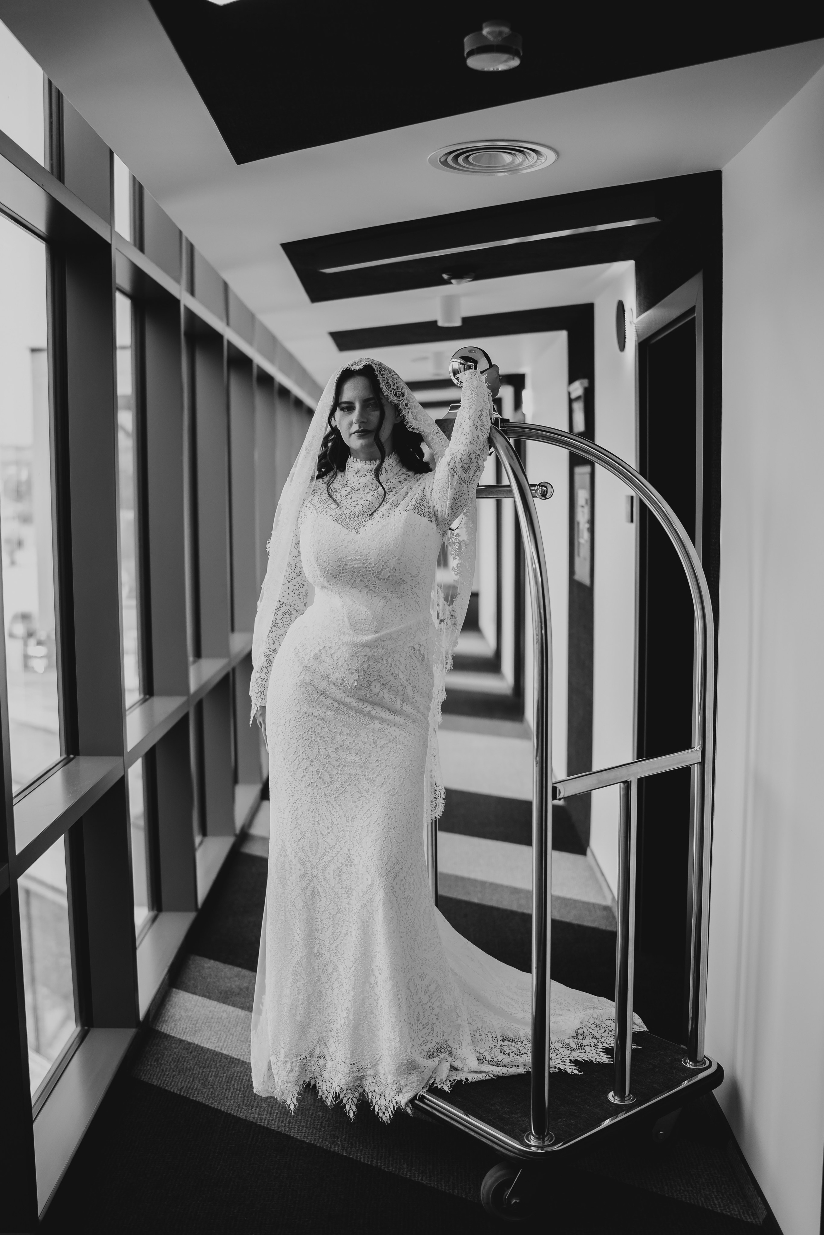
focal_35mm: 35
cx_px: 412
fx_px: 1202
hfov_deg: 37.9
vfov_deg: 54.4
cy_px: 618
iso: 320
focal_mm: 35
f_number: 1.6
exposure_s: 1/800
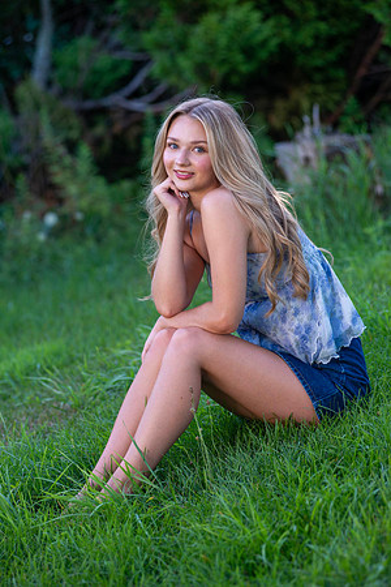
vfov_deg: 18.3
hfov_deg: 12.2
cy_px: 294
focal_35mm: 112
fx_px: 1825
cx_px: 196
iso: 160
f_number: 4
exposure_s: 1/200
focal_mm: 112
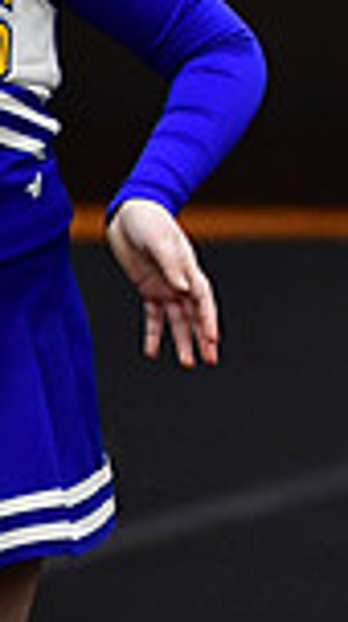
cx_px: 1146
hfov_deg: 1.0
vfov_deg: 1.8
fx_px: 19823
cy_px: -10
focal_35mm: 1203
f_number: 2.8
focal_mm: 200
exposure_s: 1/800
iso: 4000
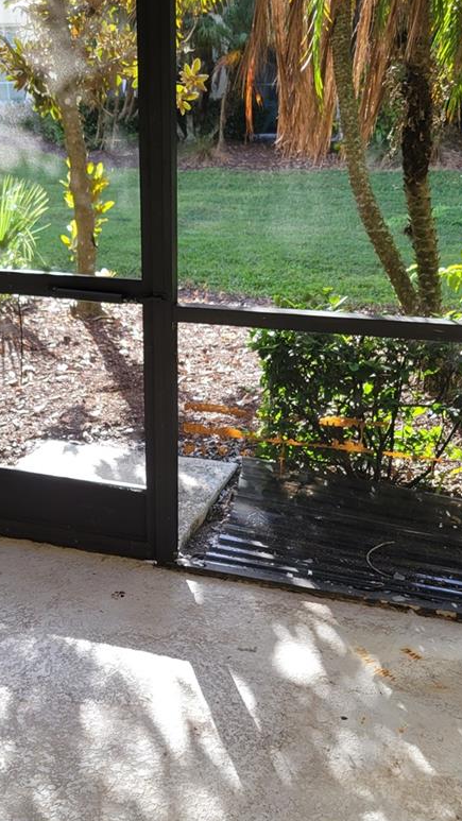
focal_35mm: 44
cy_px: 498
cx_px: 138
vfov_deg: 46.1
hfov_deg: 26.9
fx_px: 958
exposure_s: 1/181
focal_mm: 5.4
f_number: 1.8
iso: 40
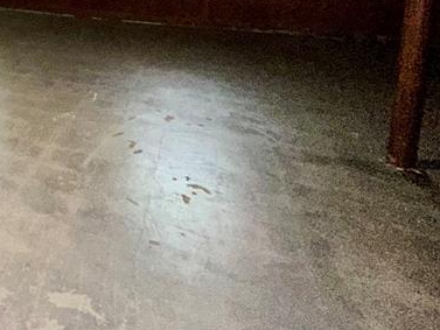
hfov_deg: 34.2
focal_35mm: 38
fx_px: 483
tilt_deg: -7.1
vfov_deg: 33.9
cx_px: -138
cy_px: -12
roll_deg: -0.2
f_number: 2.2
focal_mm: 2.22
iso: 320
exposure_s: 1/30
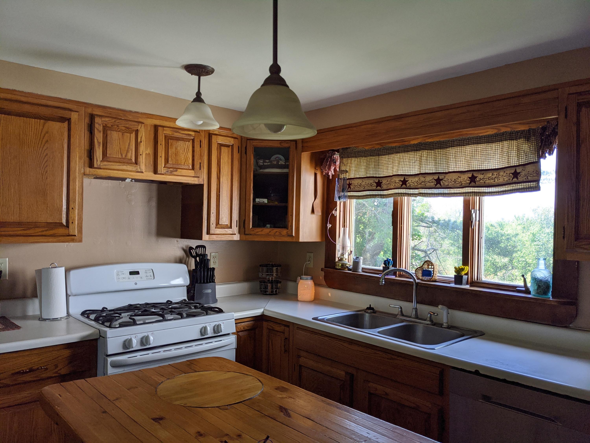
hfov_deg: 65.3
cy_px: 222
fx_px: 460
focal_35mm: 27
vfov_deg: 51.4
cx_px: 295
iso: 101
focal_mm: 4.38
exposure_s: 1/405
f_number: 1.73
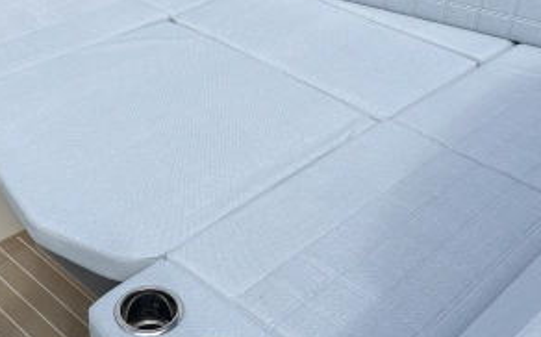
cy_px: 175
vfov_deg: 24.8
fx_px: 766
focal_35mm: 52
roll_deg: -1.8
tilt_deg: -35.5
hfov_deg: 38.4
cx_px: 176
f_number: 1.6
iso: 50
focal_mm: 5.1
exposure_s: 1/7353
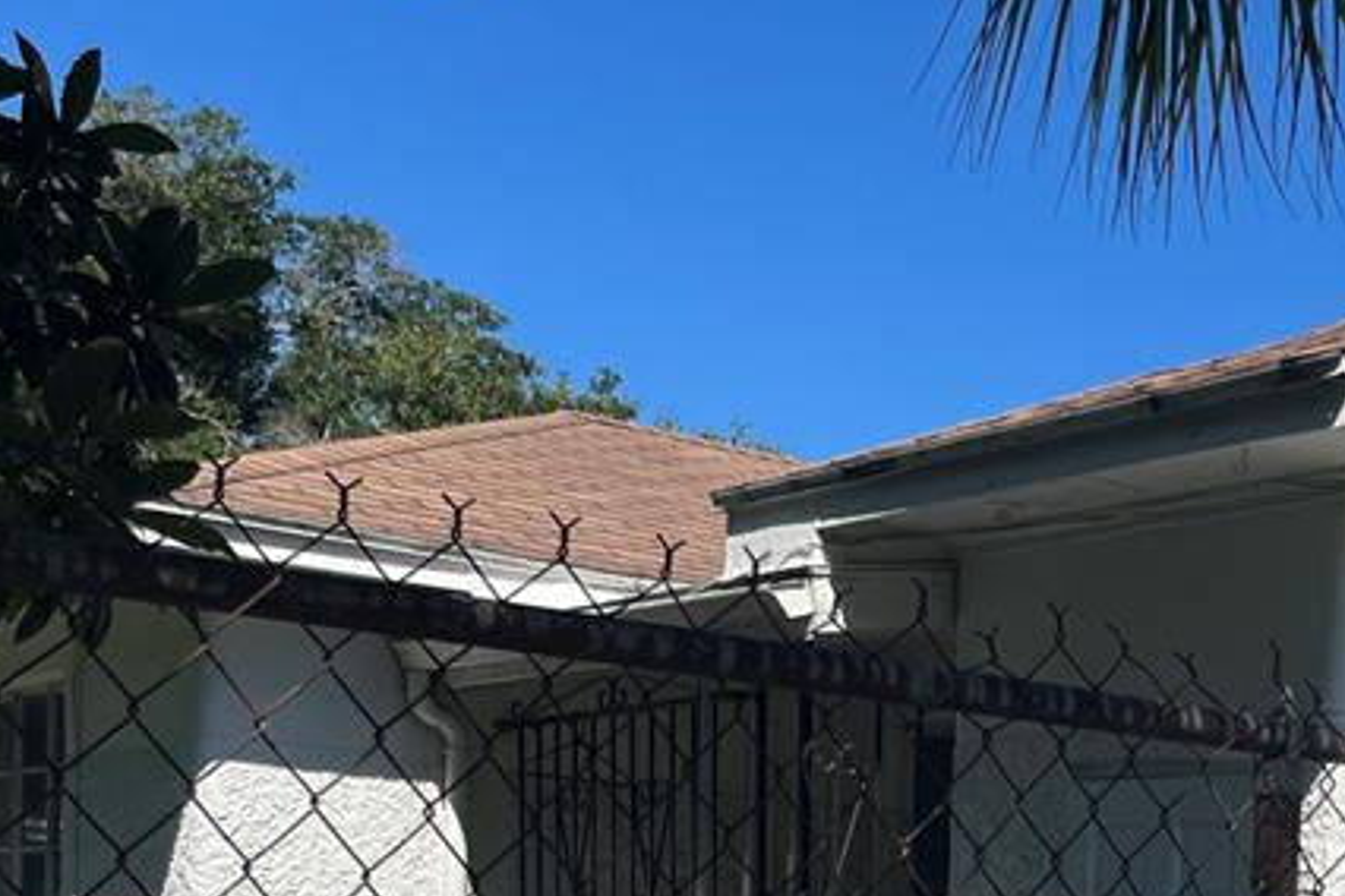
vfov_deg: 19.6
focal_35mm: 65
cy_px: 1082
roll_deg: -2.2
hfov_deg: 29.3
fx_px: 2428
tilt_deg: -4.4
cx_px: 1285
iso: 50
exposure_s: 1/5848
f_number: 1.6
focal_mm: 5.1
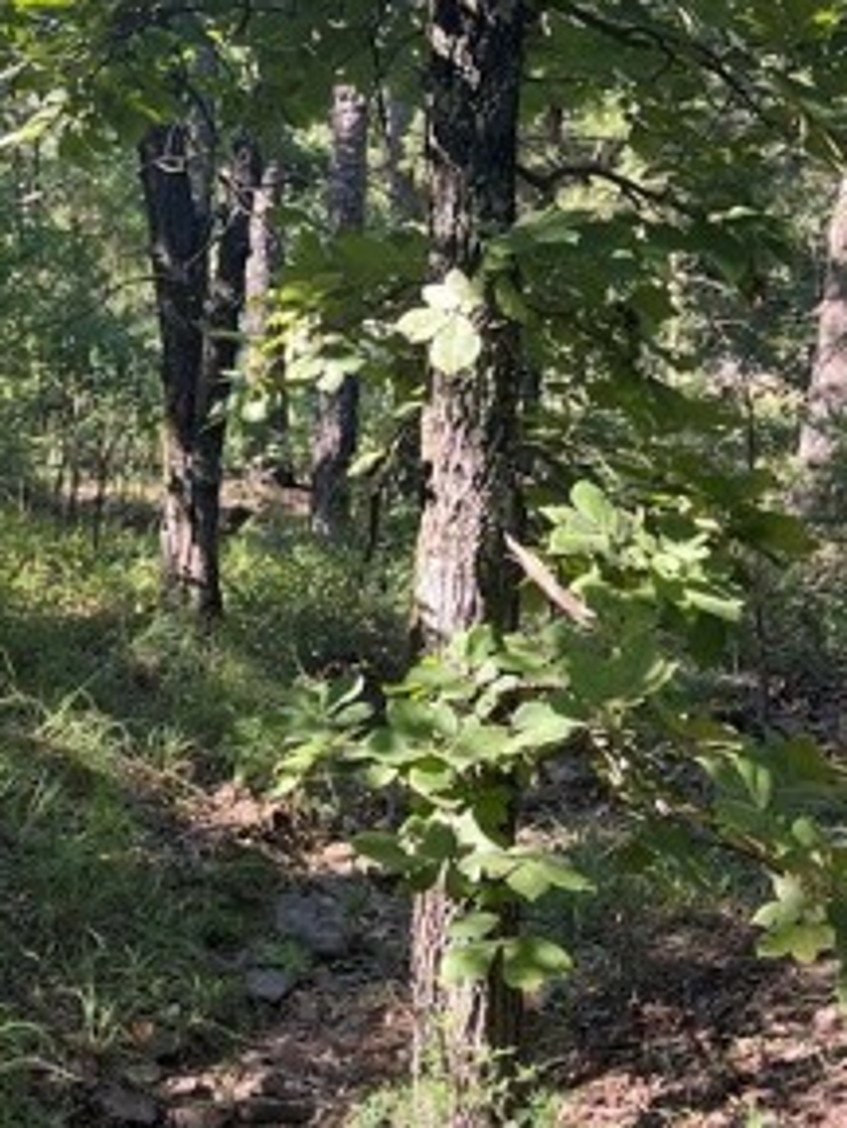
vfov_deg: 28.1
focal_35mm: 69
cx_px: 35
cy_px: 523
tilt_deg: -8.6
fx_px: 2249
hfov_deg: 20.7
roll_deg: -0.6
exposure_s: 1/170
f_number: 1.6
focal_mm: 5.1
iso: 40
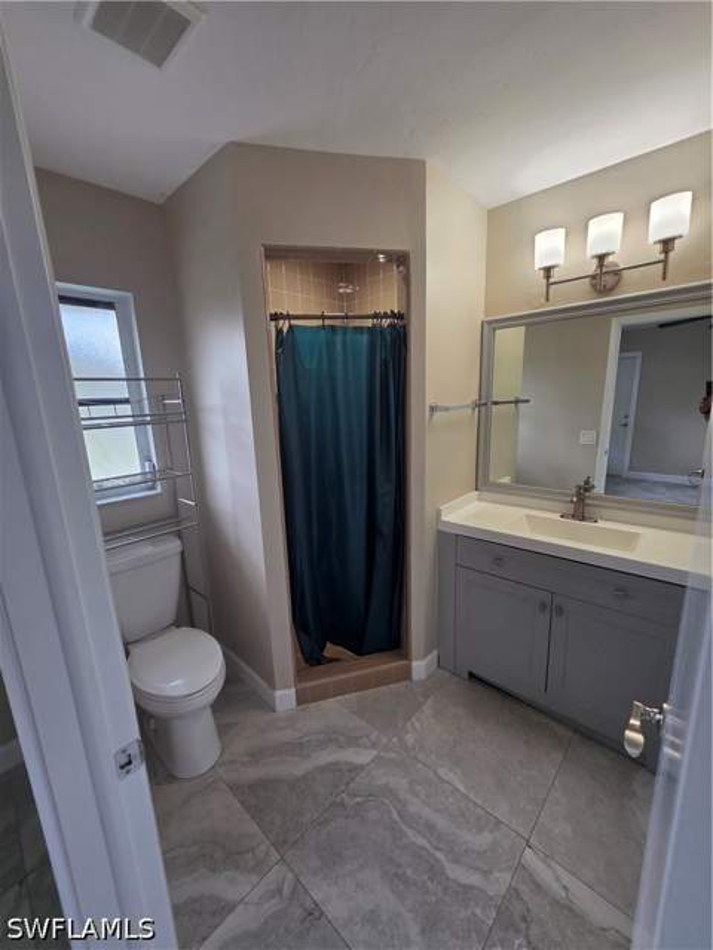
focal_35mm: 13
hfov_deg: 89.9
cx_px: 356
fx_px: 357
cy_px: 475
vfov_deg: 106.2
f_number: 1.9
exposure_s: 1/120
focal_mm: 2.2
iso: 125
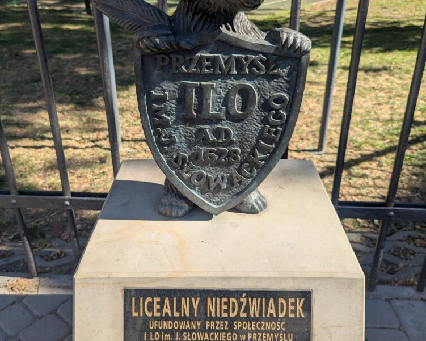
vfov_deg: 45.7
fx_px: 404
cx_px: 208
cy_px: 145
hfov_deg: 55.7
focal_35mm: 32
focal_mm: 6.81
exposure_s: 1/960
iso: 45
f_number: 1.85
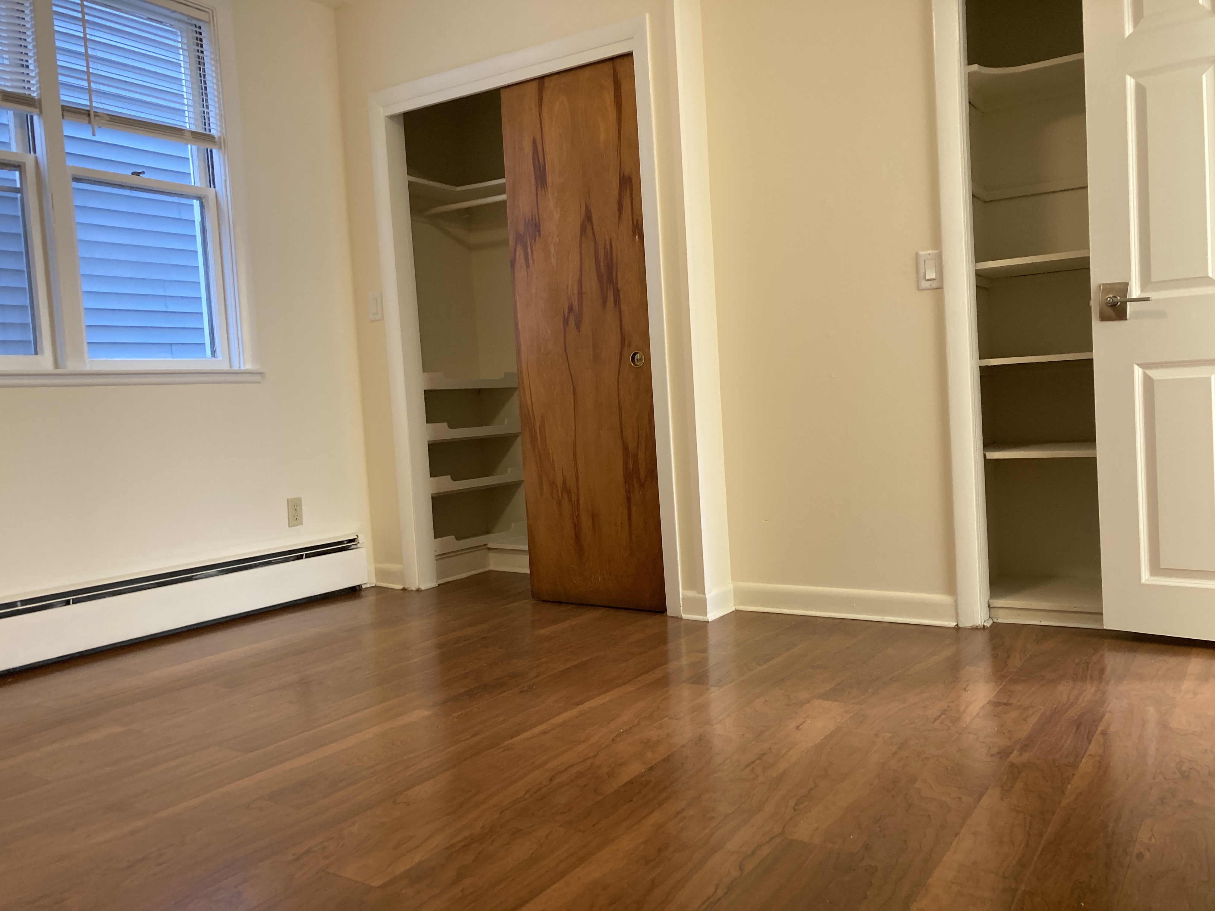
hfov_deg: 63.4
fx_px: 983
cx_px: 608
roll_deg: +3.2
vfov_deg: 49.7
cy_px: 456
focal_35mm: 28
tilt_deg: -2.2
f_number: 1.8
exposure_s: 1/60
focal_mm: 3.99
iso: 100
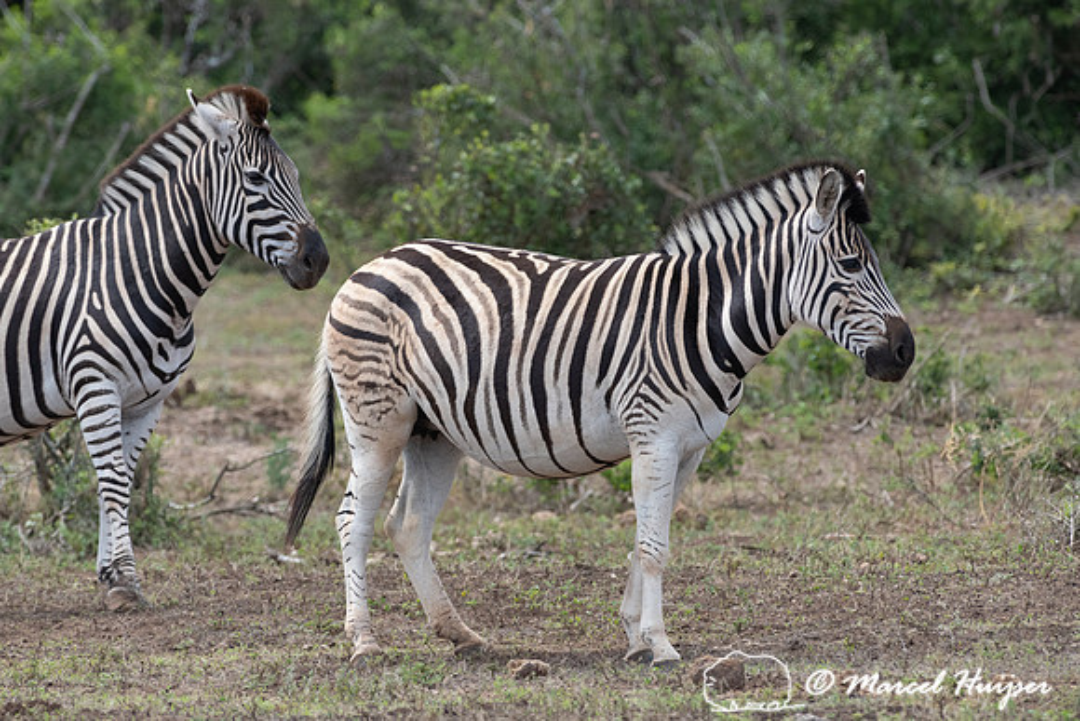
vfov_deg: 2.2
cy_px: 376
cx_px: 540
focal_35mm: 628
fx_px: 18842
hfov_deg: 3.3
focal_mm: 600
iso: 800
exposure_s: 1/1000
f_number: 9
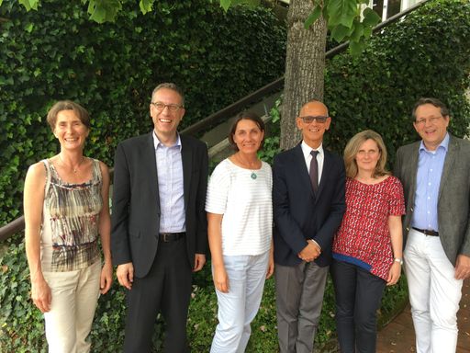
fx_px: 394
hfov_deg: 61.7
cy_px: 176
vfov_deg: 48.2
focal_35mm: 29
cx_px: 235
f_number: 2.2
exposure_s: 1/100
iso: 32
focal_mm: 4.15
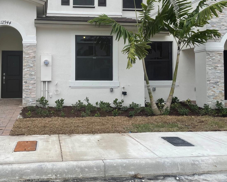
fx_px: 249
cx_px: 69
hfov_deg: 48.0
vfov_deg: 39.8
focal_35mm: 37
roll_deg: -0.3
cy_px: 64
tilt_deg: +2.6
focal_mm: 5.1
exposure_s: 1/1188
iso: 32
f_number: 1.6
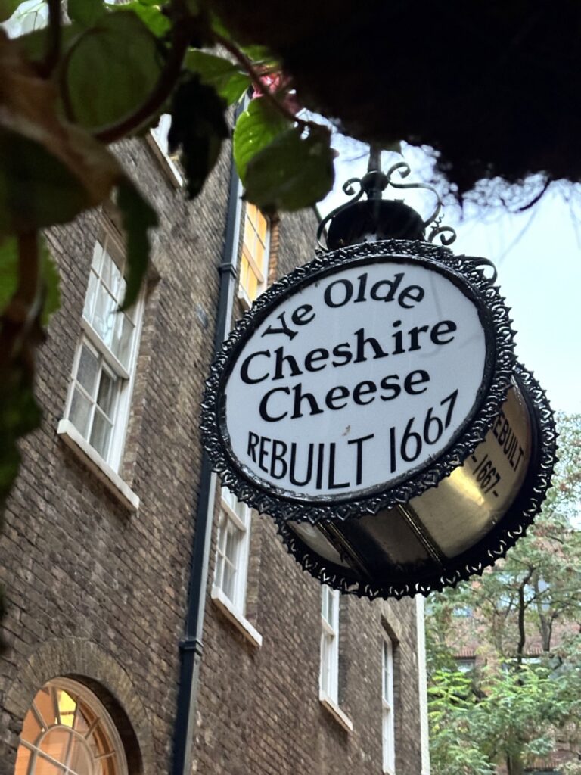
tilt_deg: +35.4
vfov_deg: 39.7
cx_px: 290
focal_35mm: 48
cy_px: 388
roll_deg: -3.8
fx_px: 1074
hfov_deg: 30.3
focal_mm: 6.86
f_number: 1.78
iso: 640
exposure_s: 1/30
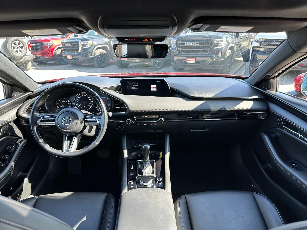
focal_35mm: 24
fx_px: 213
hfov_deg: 71.6
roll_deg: +1.0
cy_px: 115
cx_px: 154
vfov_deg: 56.8
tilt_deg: -20.1
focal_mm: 6.86
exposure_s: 1/121
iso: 64
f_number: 1.78
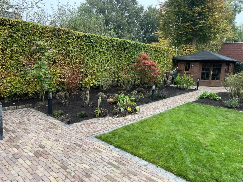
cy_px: 91
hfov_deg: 67.3
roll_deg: -1.9
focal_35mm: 26
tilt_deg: -9.4
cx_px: 122
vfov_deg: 53.1
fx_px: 183
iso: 50
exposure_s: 1/121
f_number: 1.6
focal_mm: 5.1
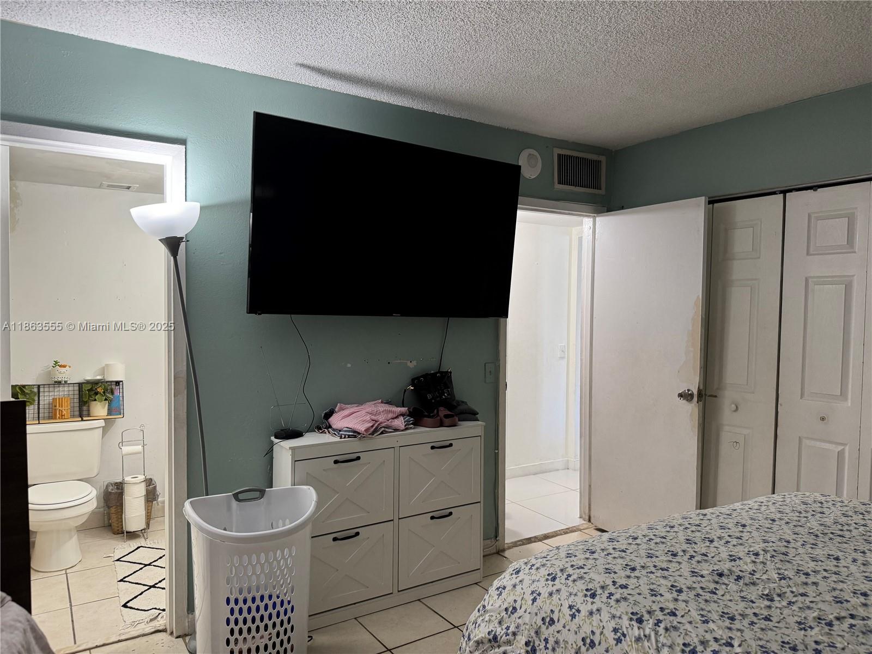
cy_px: 327
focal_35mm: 24
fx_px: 605
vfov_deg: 56.8
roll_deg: -0.3
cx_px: 436
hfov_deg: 71.6
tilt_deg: -1.8
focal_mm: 6.76
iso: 250
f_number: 1.78
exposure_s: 1/60
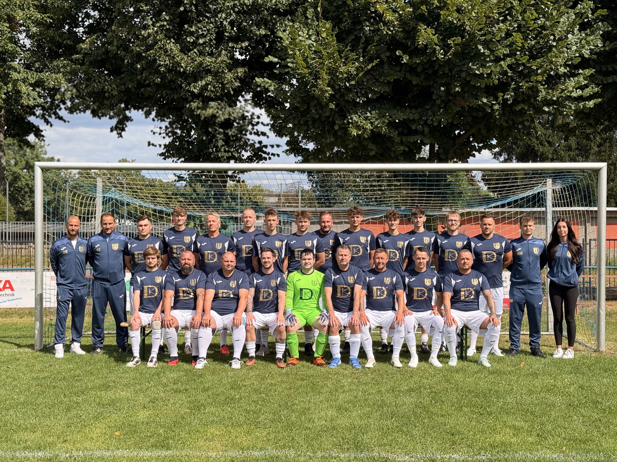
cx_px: 308
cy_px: 231
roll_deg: +0.1
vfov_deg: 30.3
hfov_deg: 39.7
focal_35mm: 48
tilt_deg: +0.1
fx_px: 856
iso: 64
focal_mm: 6.76
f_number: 1.78
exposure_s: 1/3226
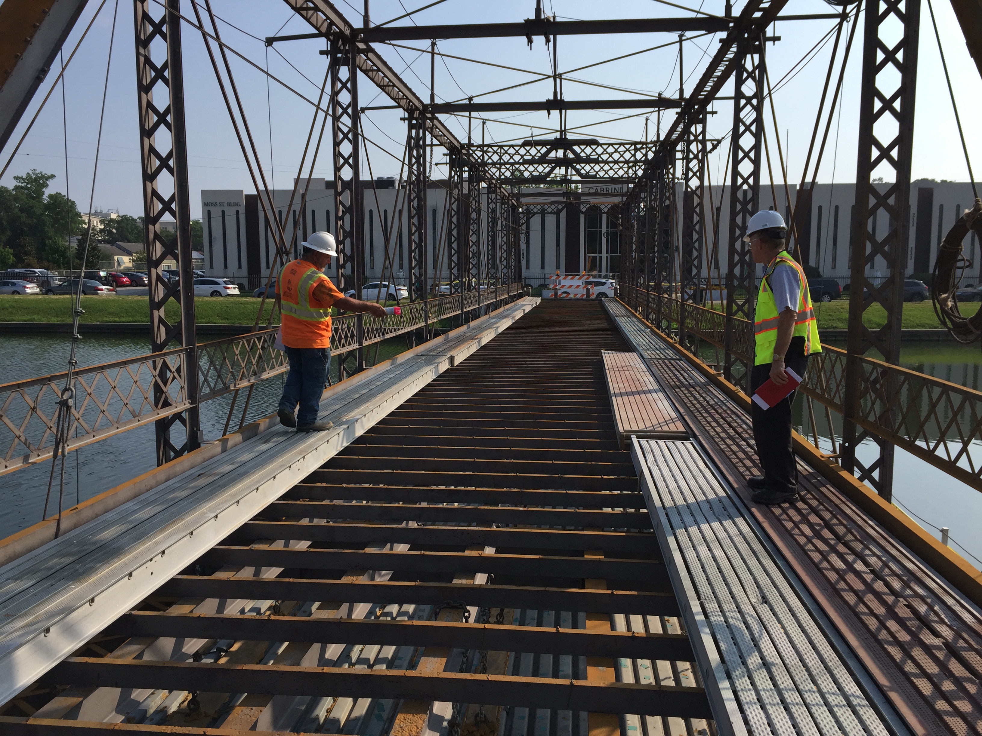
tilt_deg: -5.7
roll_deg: -2.2
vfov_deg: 48.2
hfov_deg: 61.7
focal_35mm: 29
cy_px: 368
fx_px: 823
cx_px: 491
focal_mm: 4.15
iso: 32
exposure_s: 1/2475
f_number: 2.2
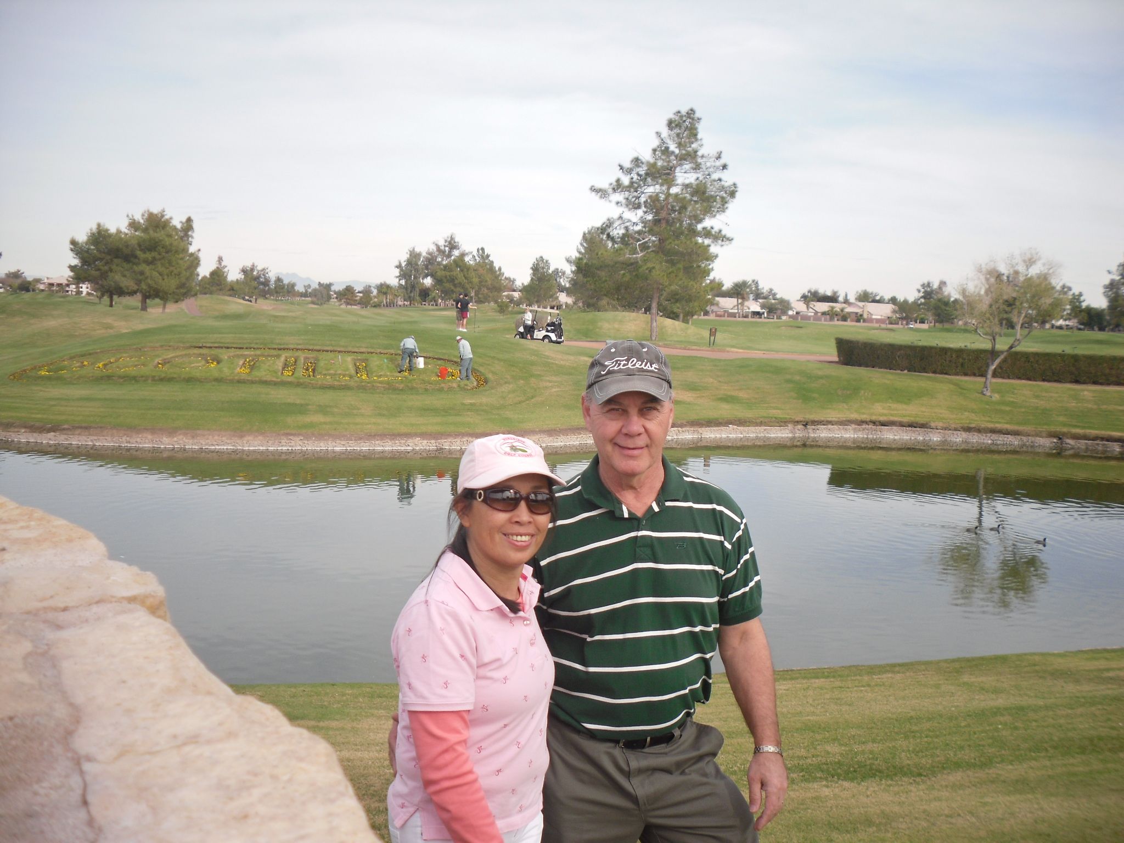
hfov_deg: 52.6
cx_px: 562
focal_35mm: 35
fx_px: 1136
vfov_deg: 40.7
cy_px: 422
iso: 80
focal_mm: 6.3
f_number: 7.6
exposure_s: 1/94
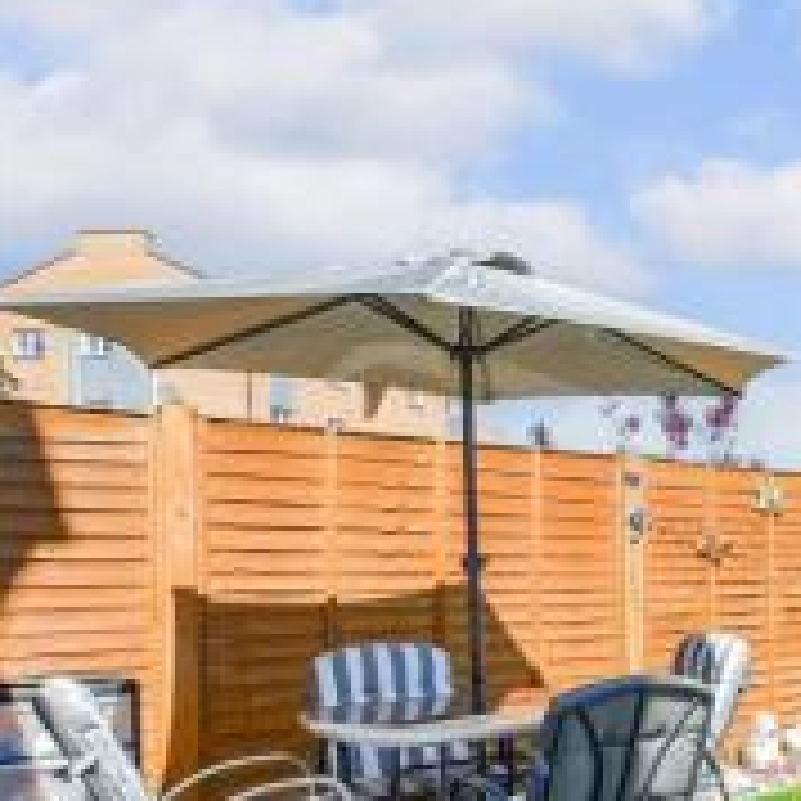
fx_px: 890
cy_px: 578
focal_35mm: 34
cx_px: 1053
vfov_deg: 47.1
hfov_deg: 34.0
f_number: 8
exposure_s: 1/250
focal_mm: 10
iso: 100
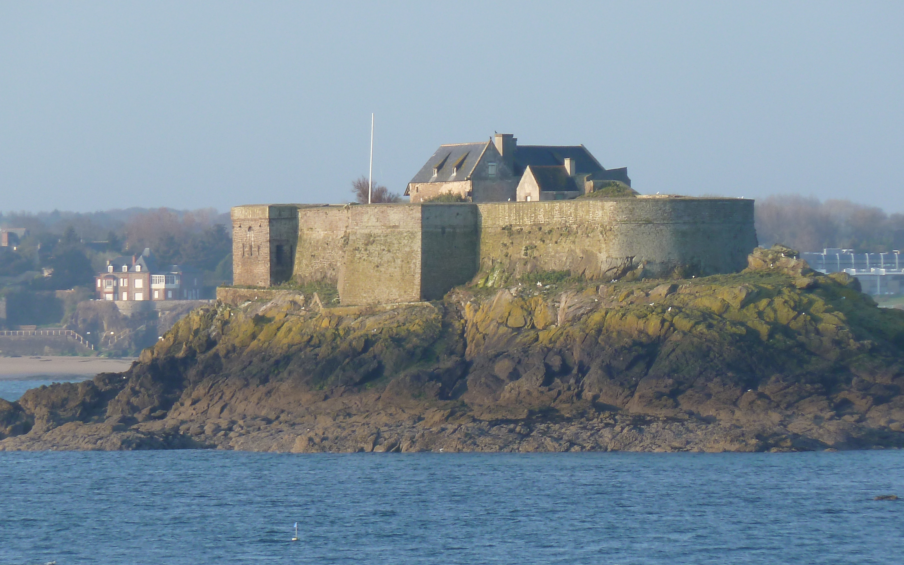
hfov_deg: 4.7
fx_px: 11012
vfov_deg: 2.9
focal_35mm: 447
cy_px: 317
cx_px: 452
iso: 80
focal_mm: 49.2
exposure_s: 1/160
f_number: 4.9
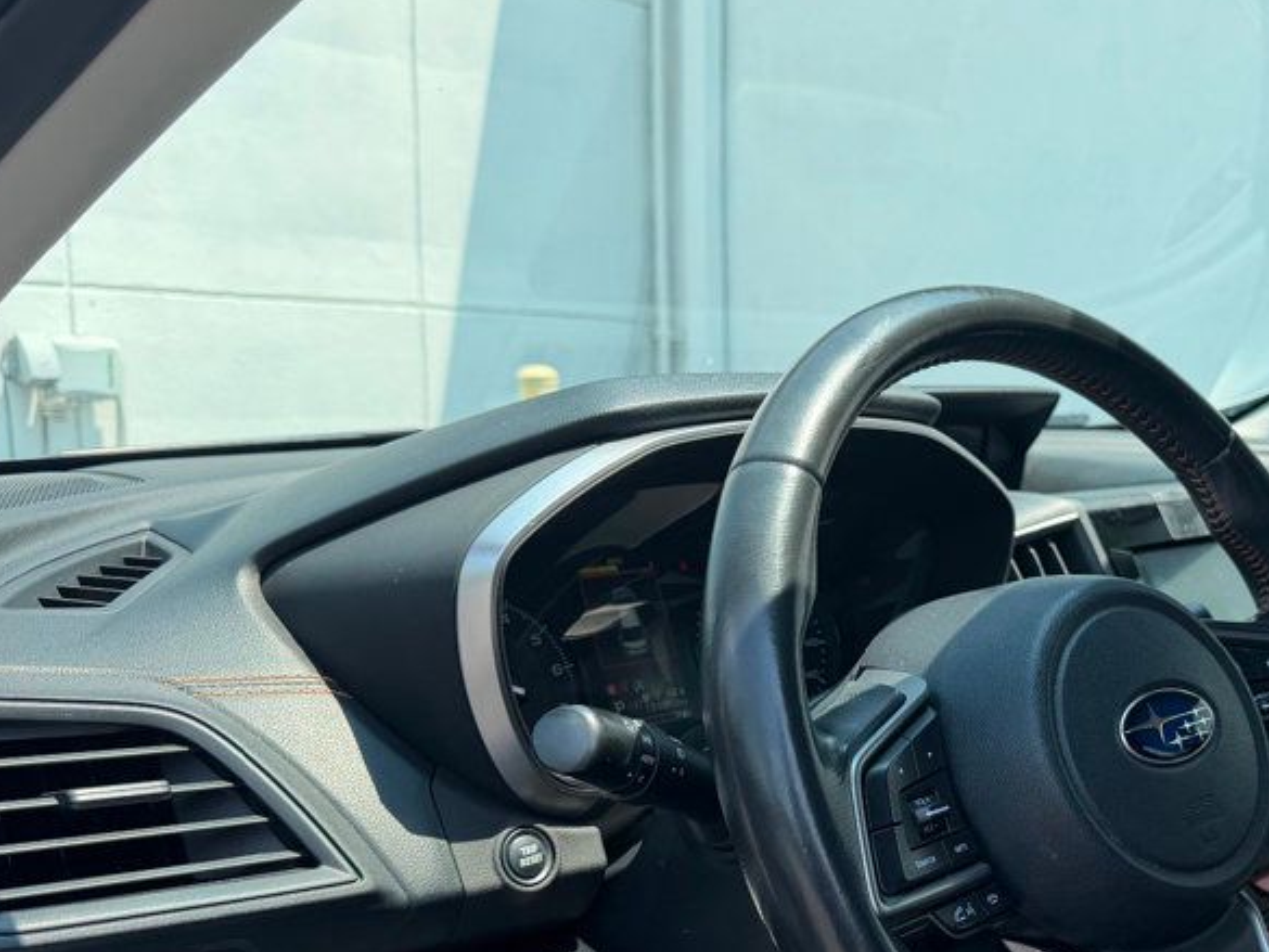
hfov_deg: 43.3
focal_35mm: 42
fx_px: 1540
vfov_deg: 33.8
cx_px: 957
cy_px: 683
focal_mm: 6.76
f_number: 1.78
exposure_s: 1/1271
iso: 80
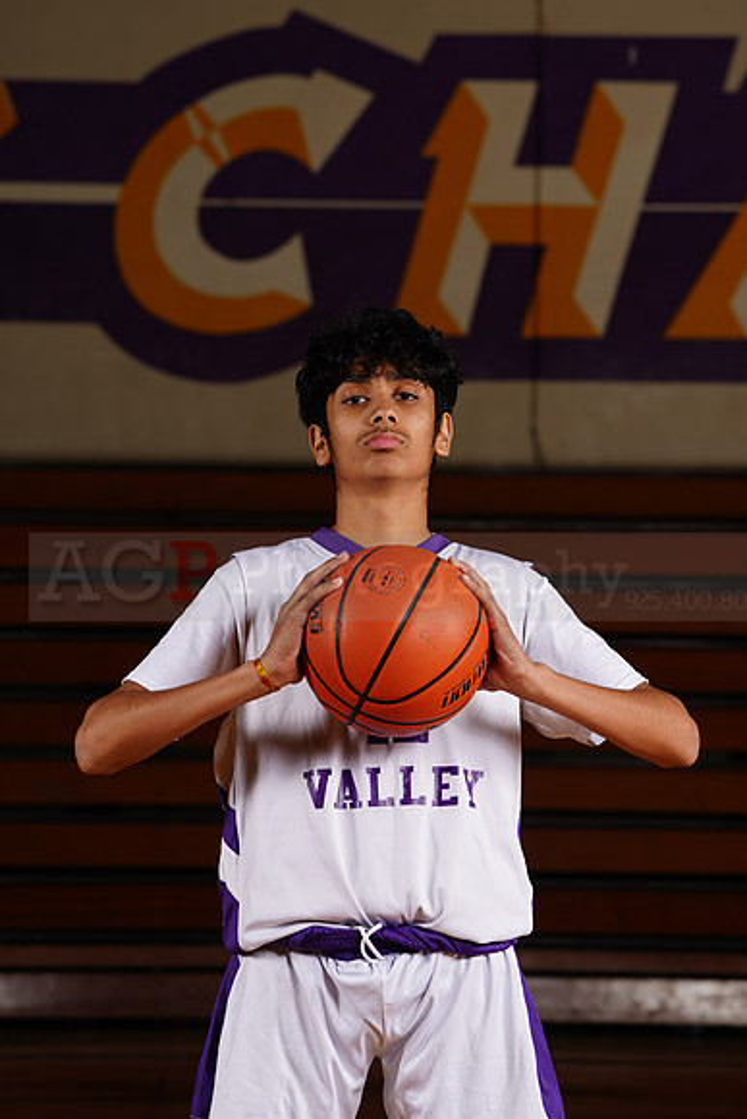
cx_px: 374
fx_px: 5319
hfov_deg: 8.0
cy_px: 560
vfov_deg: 12.0
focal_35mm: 171
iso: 200
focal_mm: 171
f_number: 9
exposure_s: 1/200
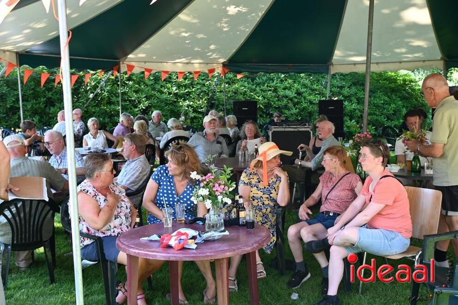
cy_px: 152
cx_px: 229
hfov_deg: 47.4
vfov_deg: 32.6
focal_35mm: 41
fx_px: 521
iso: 400
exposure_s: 1/200
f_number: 3.8
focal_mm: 27.5
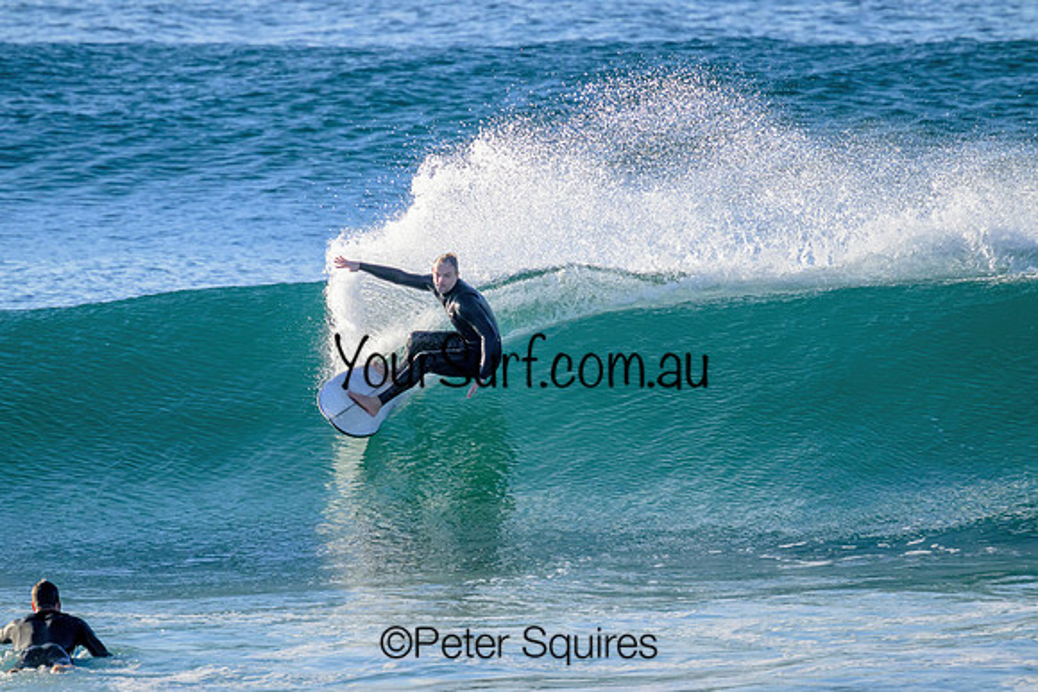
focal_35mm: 800
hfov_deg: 2.6
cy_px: 346
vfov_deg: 1.7
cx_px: 519
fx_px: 23071
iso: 1800
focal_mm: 800
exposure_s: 1/2000
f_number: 11
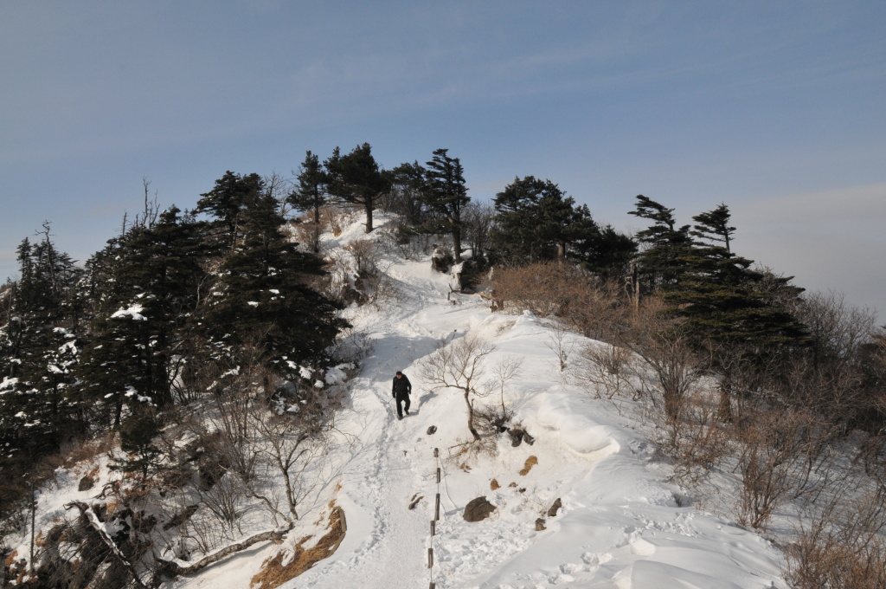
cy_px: 294
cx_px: 443
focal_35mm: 33
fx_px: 811
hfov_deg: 57.3
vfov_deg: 39.9
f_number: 16
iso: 640
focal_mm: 22
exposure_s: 1/1000
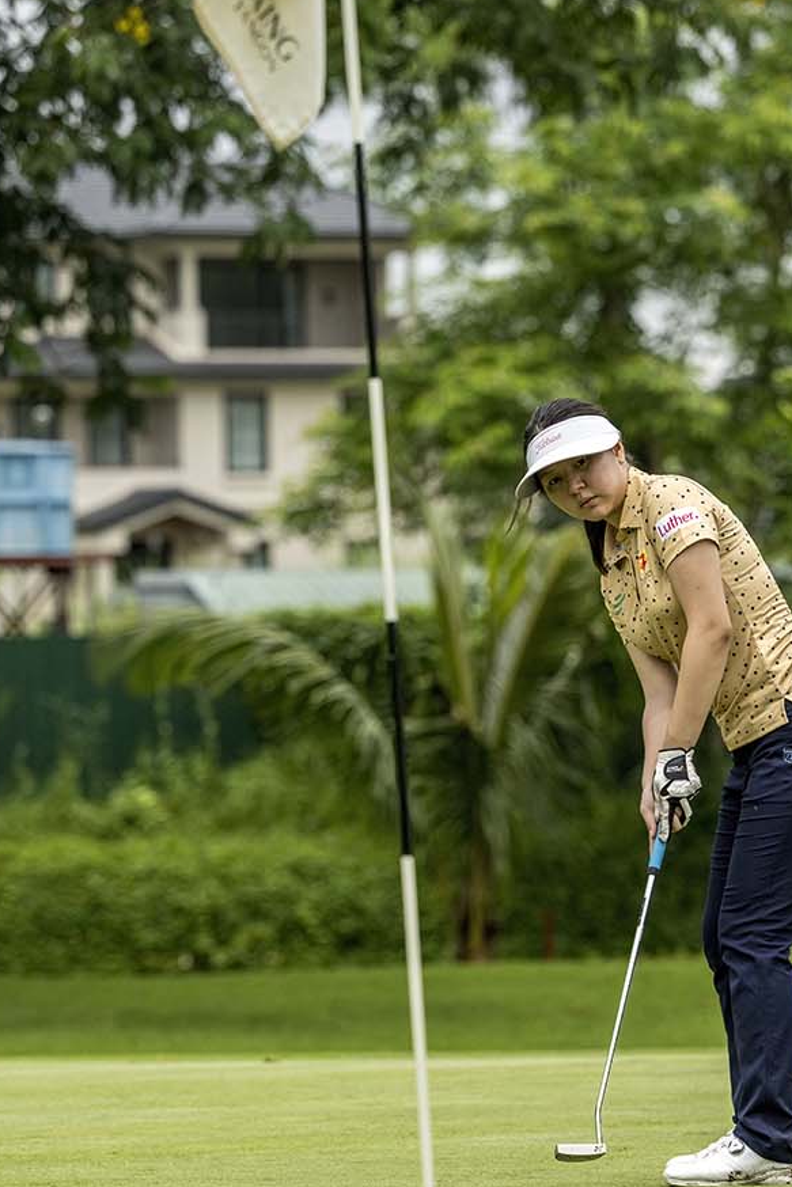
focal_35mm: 206
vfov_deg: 10.0
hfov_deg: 6.7
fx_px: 6795
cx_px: 591
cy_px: 550
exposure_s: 1/5000
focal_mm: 125
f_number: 3.5
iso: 800
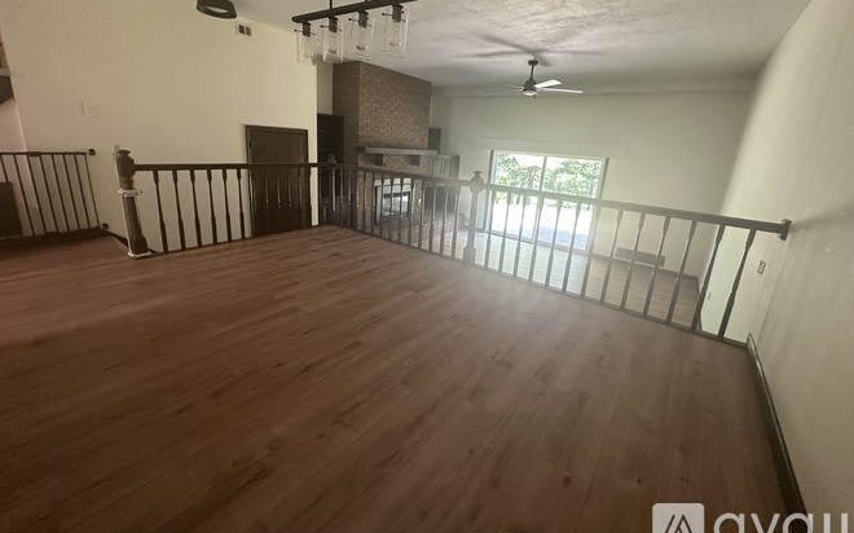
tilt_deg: -14.3
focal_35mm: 15
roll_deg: -4.7
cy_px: 232
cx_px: 430
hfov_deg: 101.5
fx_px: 349
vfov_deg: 74.4
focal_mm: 2.22
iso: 500
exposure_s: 1/60
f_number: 2.2
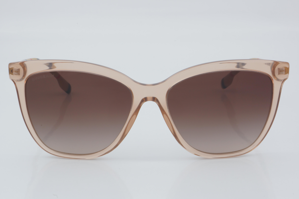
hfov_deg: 24.6
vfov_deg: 16.6
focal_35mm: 82
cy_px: 100
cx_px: 150
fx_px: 685
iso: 100
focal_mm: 55
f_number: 32
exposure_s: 1/4
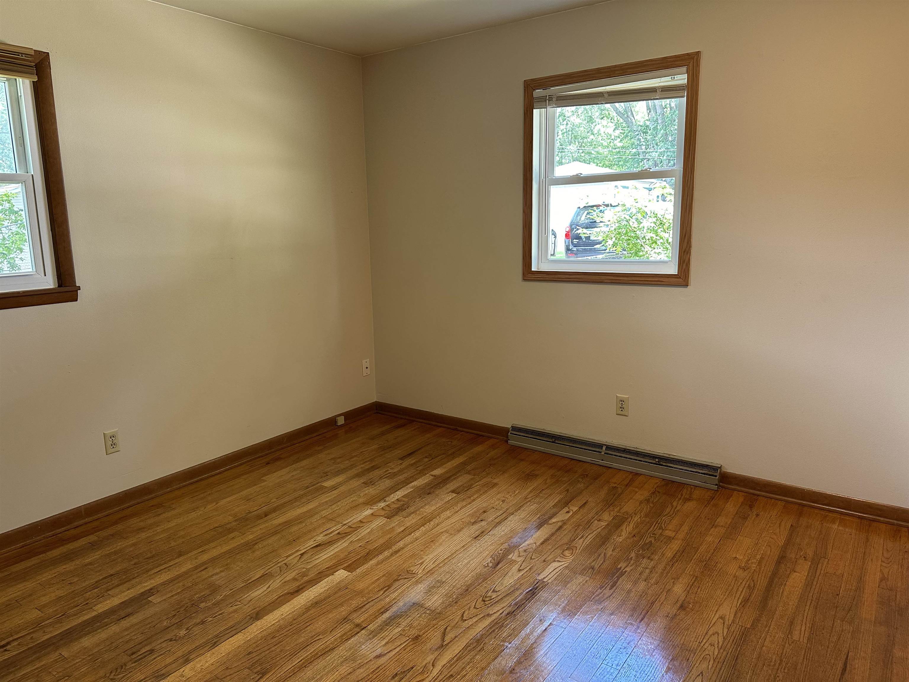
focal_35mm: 24
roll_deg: +0.5
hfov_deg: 71.6
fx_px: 630
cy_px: 341
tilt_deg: -10.1
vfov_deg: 56.8
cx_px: 454
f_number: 1.78
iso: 160
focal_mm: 6.86
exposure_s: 1/60
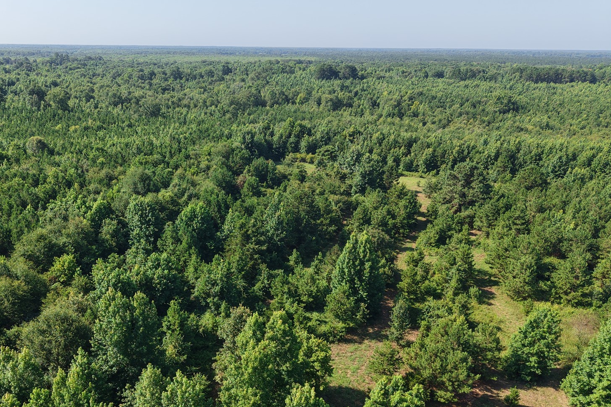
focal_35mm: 33
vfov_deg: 39.4
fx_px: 560
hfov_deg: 56.1
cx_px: 208
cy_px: 276
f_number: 1.8
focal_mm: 8.67
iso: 270
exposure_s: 1/3000
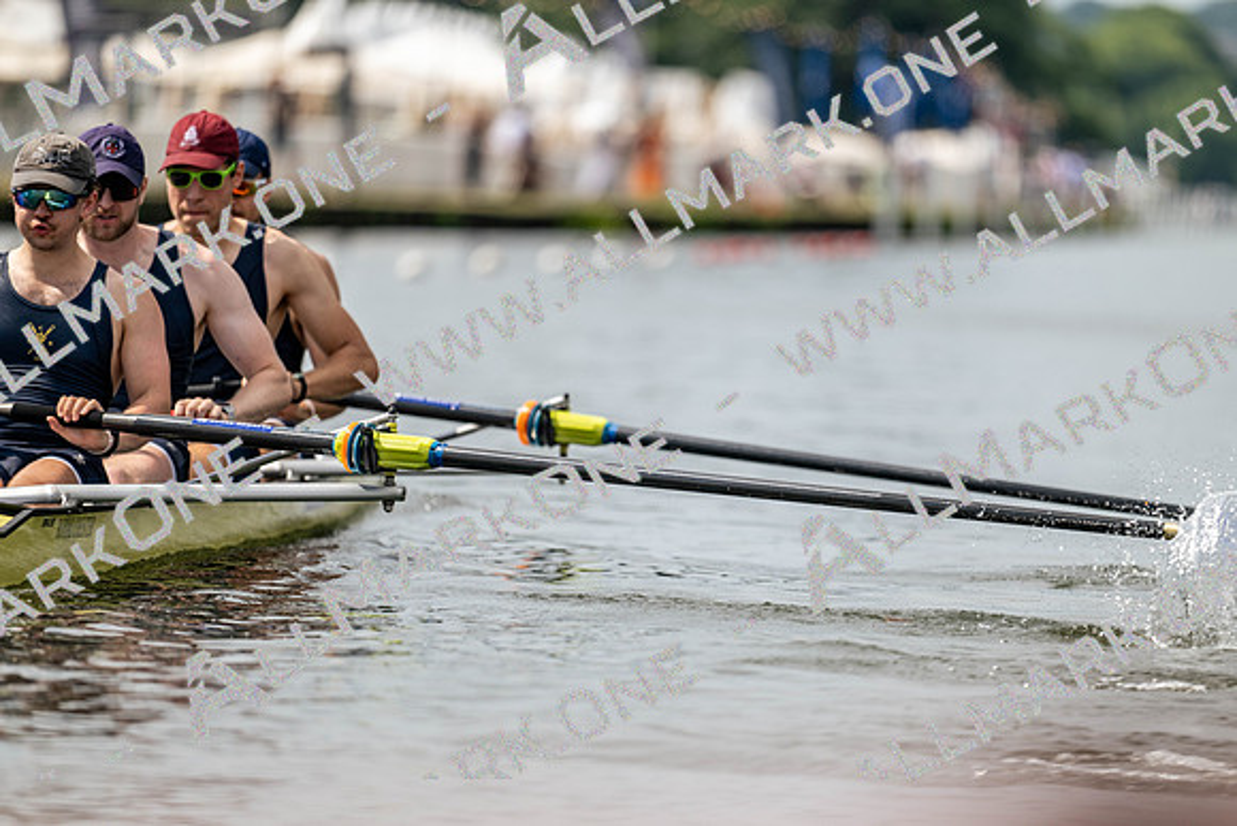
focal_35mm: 400
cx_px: 618
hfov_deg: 5.2
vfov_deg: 3.4
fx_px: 13747
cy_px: 413
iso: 220
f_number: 4.5
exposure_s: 1/2500
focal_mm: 400
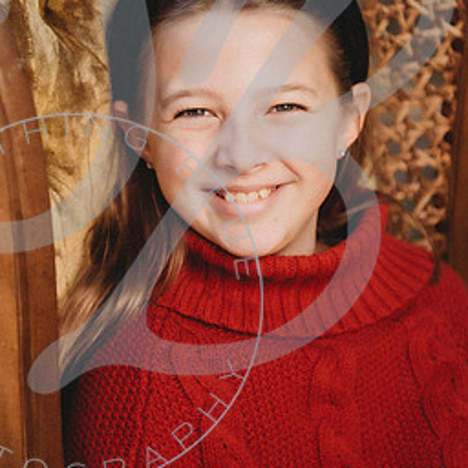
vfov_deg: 12.9
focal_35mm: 135
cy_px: 147
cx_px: 166
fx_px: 2065
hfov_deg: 12.9
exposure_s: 1/500
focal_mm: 70
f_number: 2.8
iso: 100
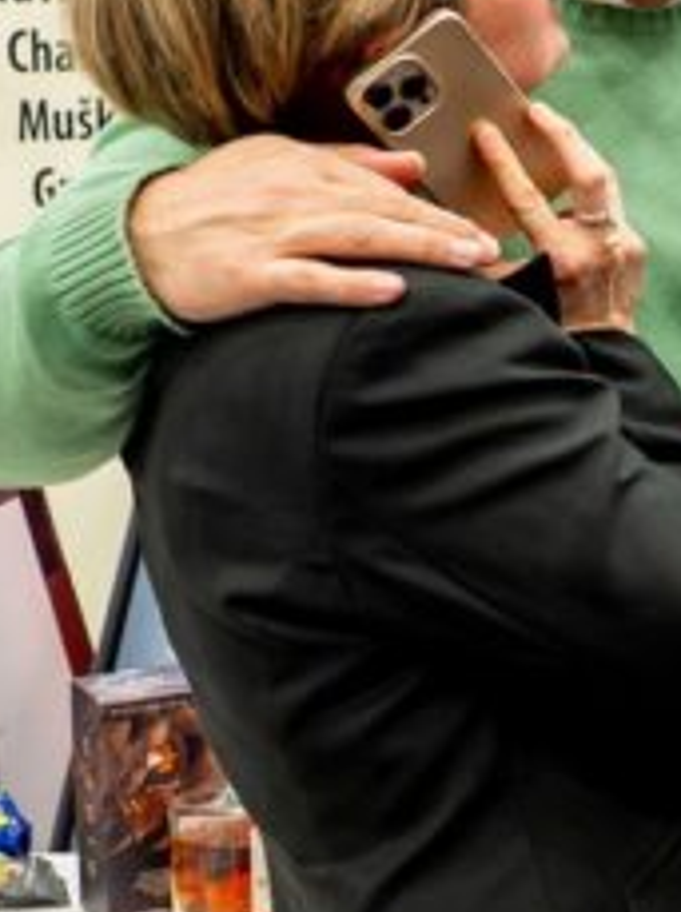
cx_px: 1485
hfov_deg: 12.7
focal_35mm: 97
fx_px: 2552
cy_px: 329
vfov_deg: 20.2
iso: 800
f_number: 2.8
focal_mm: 30
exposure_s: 1/100
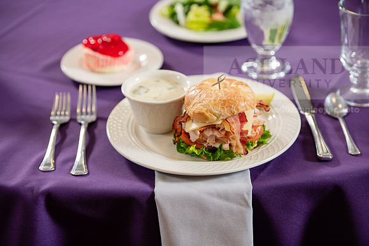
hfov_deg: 18.3
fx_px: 1148
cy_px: 123
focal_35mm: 112
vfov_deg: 12.2
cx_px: 184
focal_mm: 112
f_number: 3.2
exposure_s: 1/160
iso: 250
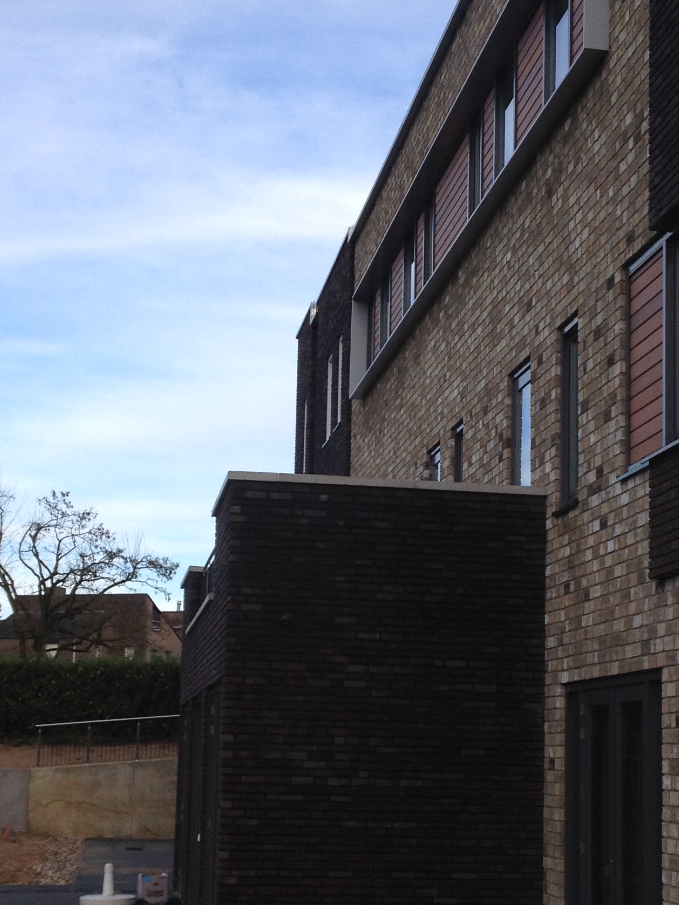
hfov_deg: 19.9
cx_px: 430
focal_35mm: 74
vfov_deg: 26.3
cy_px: 525
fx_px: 1935
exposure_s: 1/657
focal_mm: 4.28
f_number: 2.4
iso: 50
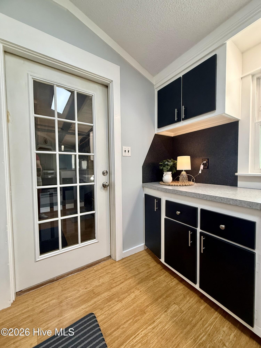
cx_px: 130
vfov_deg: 102.1
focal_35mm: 14
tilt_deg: -2.0
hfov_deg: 85.7
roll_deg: +0.1
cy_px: 174
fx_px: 141
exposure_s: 1/120
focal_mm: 2.22
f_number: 2.2
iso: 200
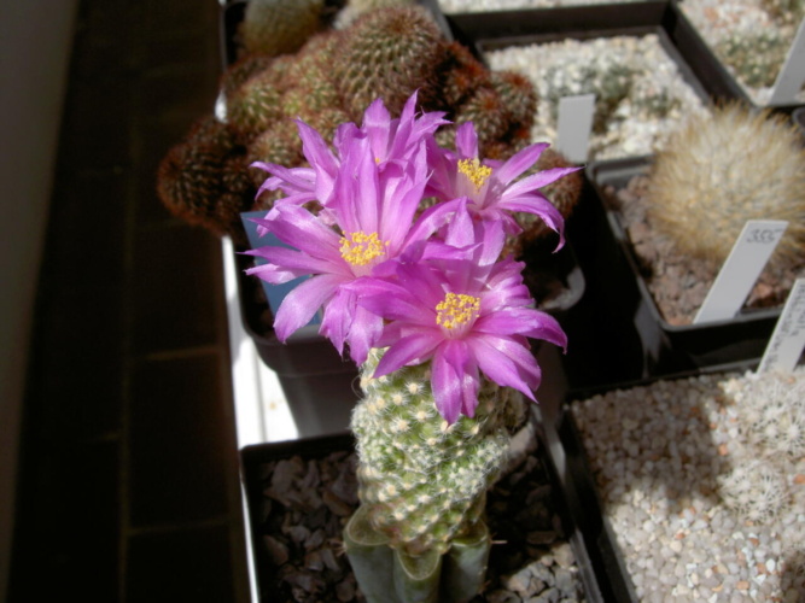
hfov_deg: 47.9
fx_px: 907
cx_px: 402
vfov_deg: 36.8
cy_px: 302
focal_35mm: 39
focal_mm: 8
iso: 50
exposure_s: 1/500
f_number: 4.7
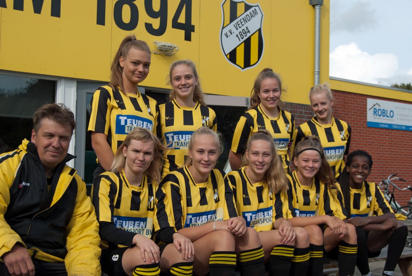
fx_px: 601
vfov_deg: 25.8
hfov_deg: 37.8
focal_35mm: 52
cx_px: 206
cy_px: 138
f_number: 8
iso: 100
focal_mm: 35
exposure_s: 1/250
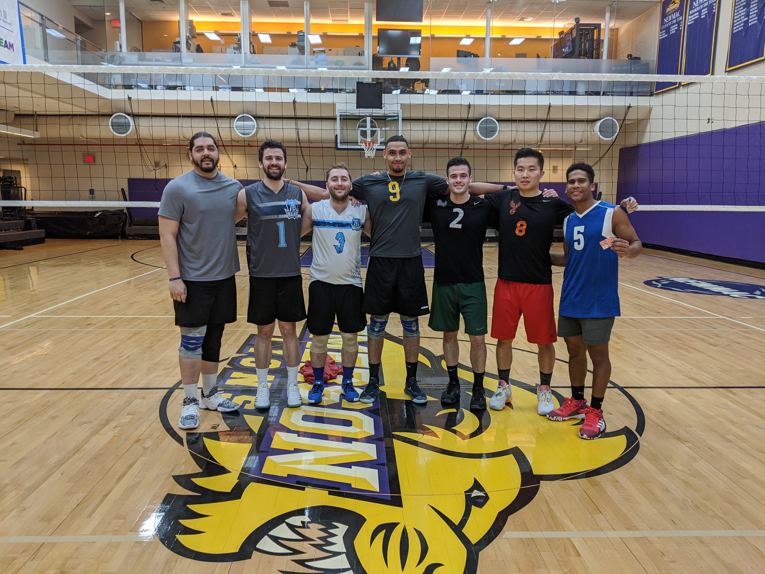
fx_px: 597
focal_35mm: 27
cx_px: 382
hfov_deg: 65.3
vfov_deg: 51.4
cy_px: 287
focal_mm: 4.44
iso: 96
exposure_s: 1/125
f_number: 1.8
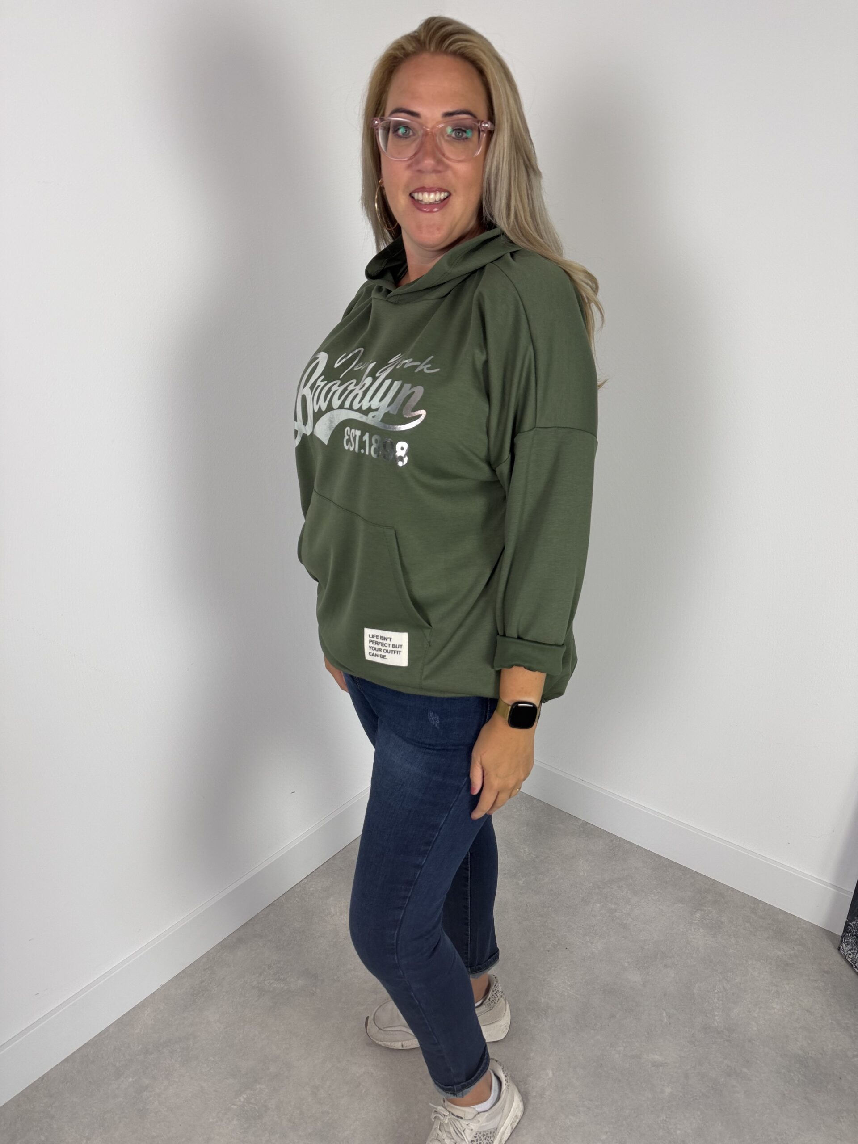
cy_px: 572
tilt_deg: -20.9
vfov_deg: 71.6
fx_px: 793
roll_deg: +2.0
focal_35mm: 24
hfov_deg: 56.8
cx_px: 429
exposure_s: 1/100
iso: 100
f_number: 1.78
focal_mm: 6.76
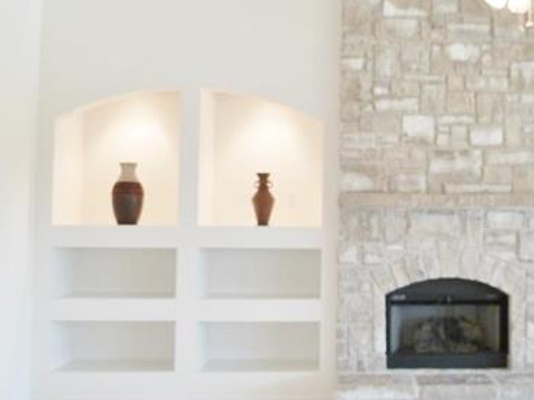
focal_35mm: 43
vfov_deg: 33.6
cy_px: 205
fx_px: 663
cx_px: 395
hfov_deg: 42.6
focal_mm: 4.1
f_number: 3.3
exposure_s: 1/30
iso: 160
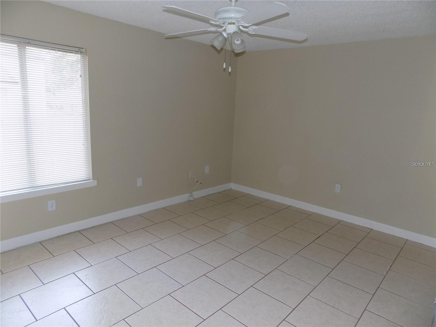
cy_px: 164
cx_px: 218
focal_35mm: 23
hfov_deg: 73.9
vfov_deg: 58.9
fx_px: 290
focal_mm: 4
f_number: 3.1
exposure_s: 1/40
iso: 80
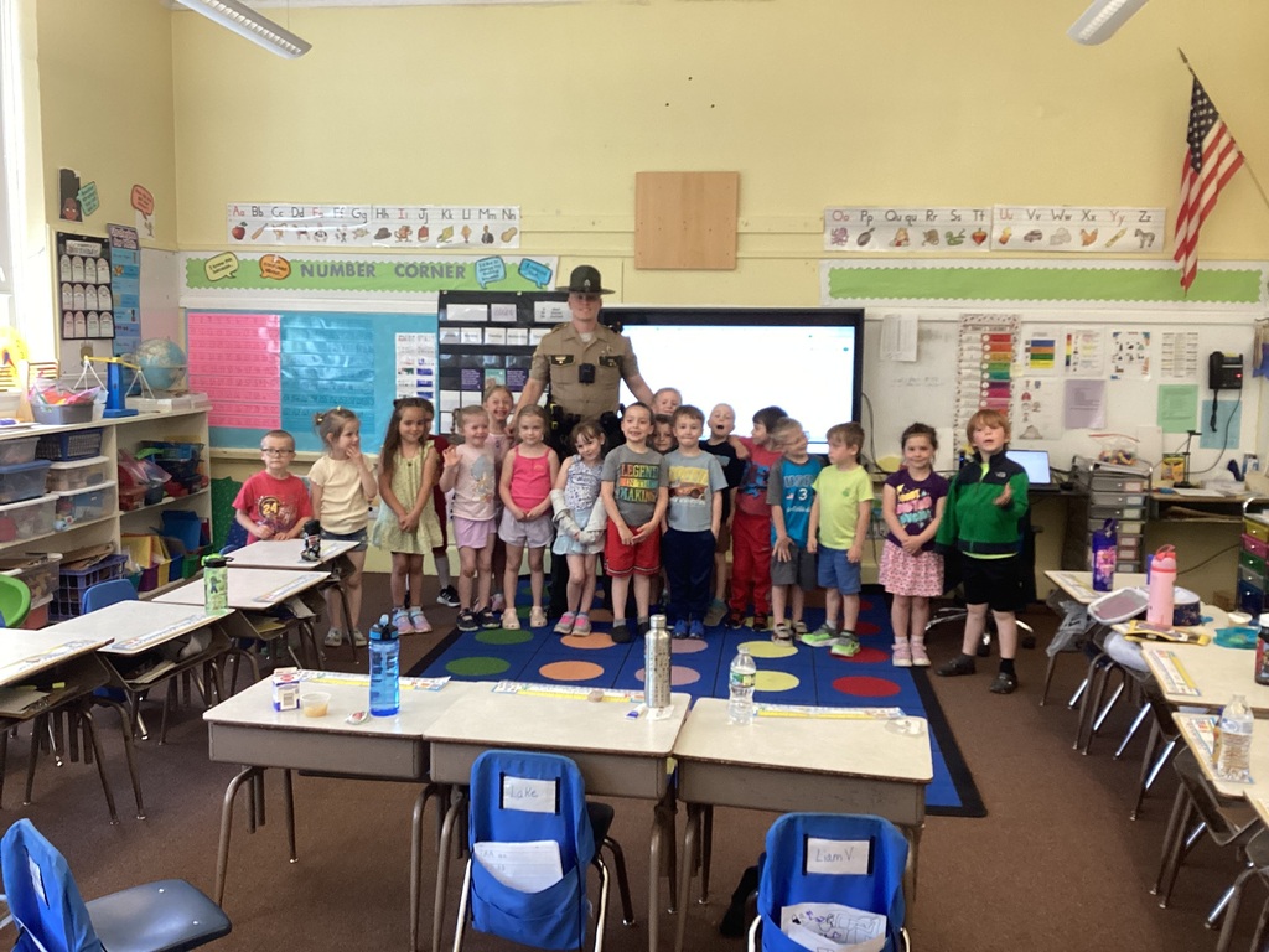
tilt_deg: -7.0
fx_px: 1136
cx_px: 634
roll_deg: -0.3
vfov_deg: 45.4
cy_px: 476
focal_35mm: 31
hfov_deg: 58.4
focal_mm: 3.3
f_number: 2.4
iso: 160
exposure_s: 1/50
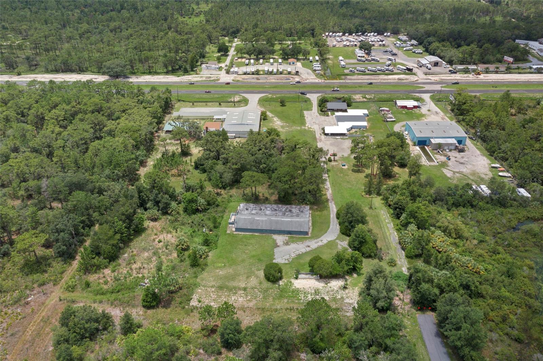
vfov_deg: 46.3
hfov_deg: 65.5
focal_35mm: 28
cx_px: 272
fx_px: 422
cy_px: 180
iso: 100
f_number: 4.5
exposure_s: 1/200
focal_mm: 10.26
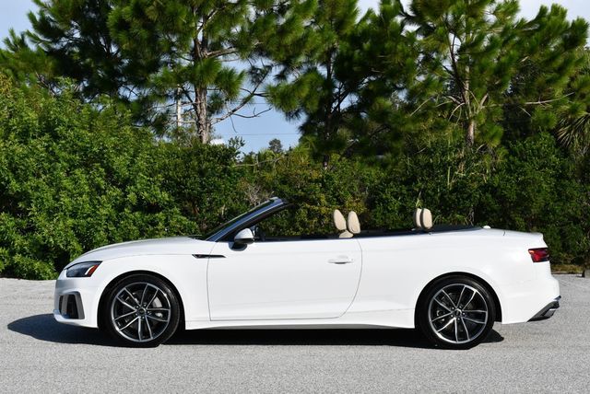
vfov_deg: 21.3
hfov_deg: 31.4
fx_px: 1050
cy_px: 197
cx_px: 295
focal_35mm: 64
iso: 100
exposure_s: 1/320
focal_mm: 32
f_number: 9
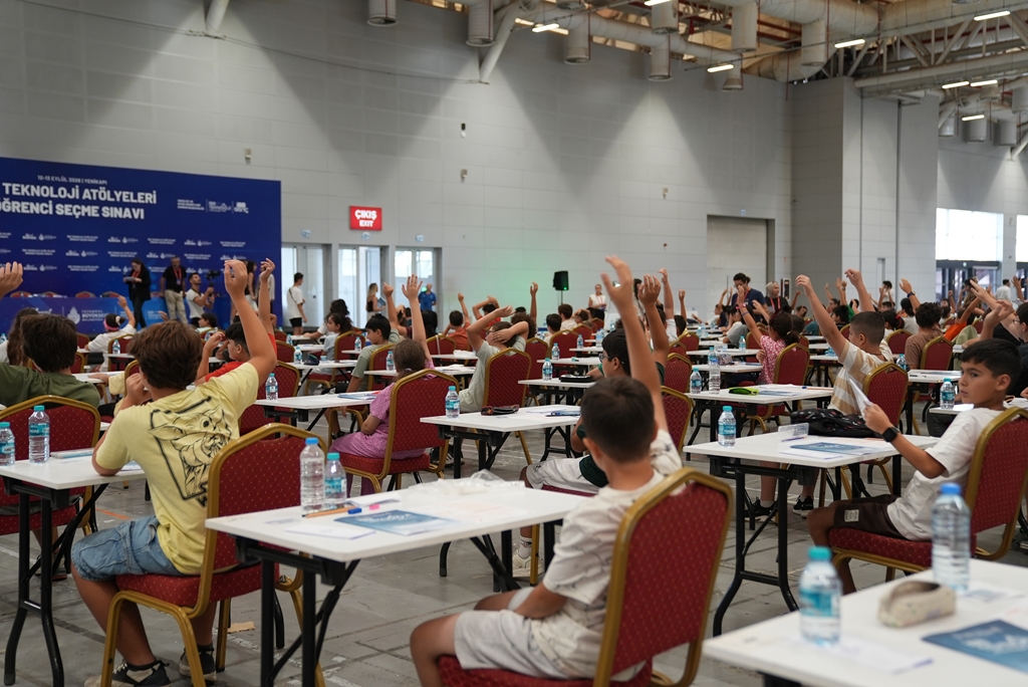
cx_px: 514
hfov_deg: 48.4
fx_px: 1143
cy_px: 344
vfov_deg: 33.4
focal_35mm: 40
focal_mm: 40
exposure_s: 1/160
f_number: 2.8
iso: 1000
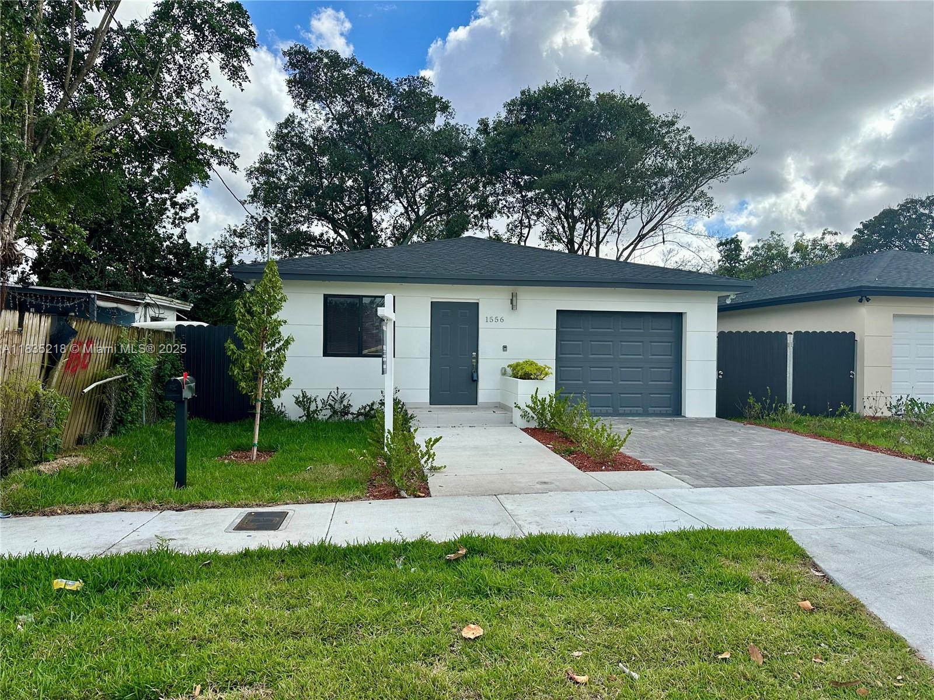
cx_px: 467
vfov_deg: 56.8
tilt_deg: +0.8
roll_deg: -0.4
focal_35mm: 24
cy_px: 350
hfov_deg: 71.6
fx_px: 648
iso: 80
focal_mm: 6.86
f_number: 1.78
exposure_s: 1/2732
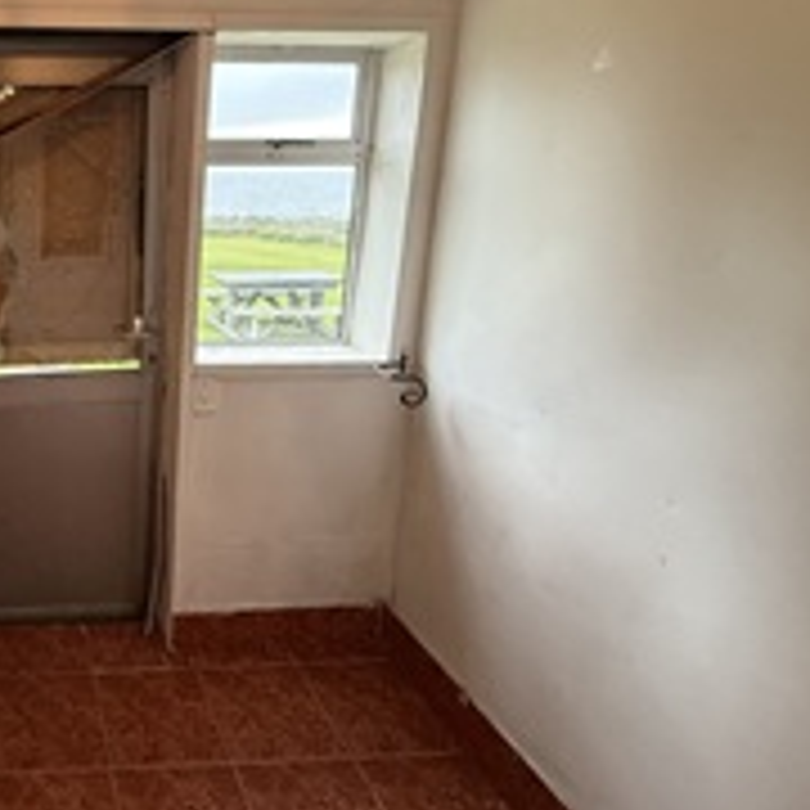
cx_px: 32
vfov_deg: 63.9
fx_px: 635
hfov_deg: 53.6
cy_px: 292
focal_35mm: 24
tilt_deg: -10.9
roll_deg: +0.1
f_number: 2.2
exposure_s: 1/100
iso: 400
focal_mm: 2.22
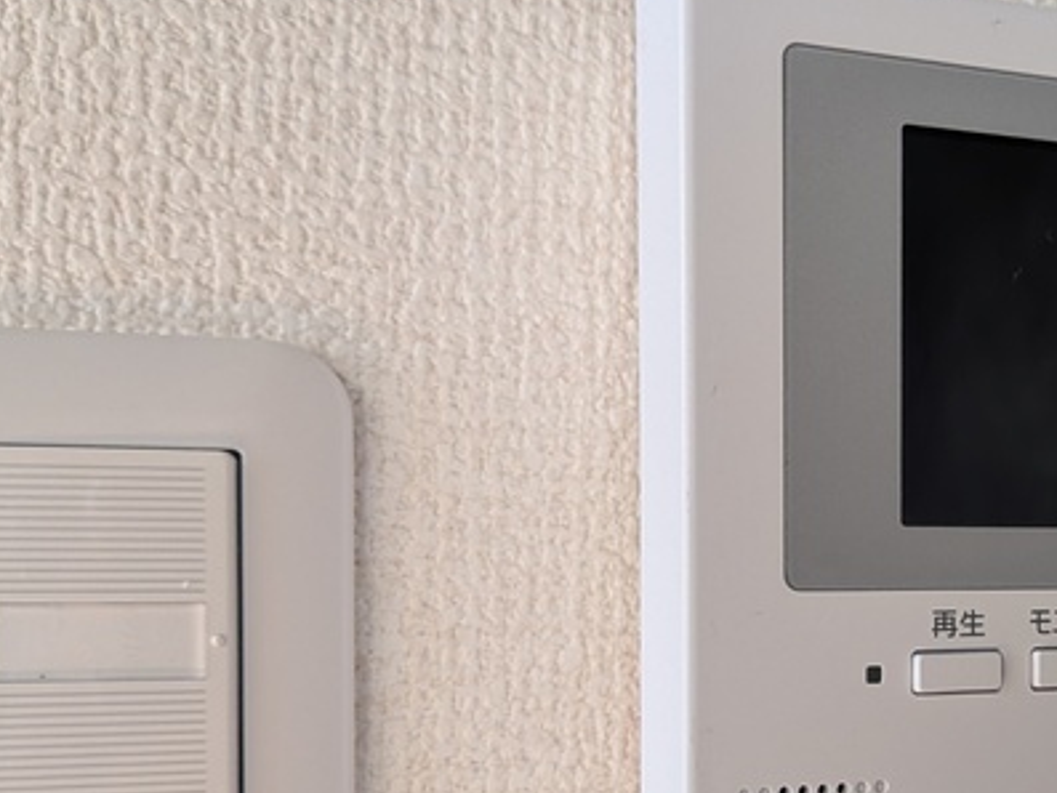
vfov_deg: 24.9
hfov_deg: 30.7
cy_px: 620
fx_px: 1772
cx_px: 1076
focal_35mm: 58
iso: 90
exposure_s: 1/100
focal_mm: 4.53
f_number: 1.7
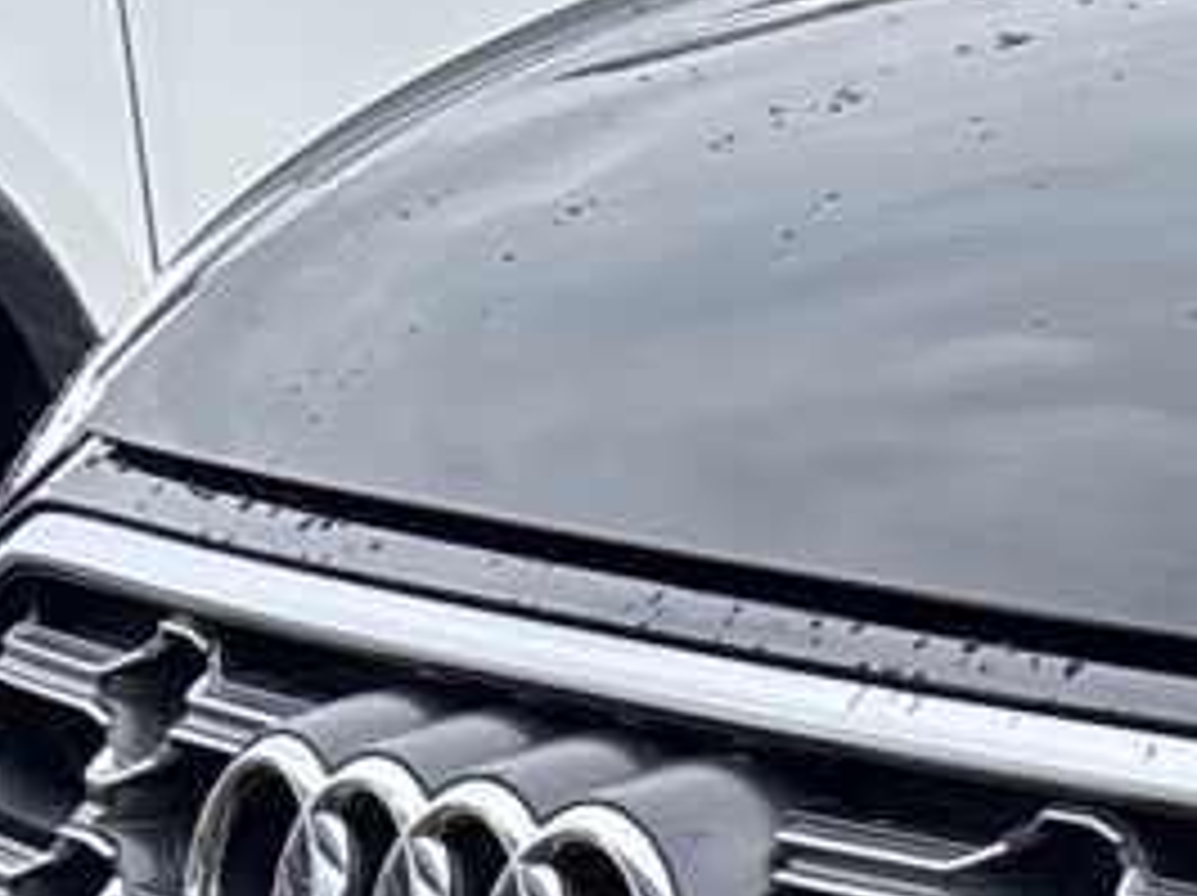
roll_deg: -0.2
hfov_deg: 8.7
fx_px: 6495
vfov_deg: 7.7
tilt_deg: -14.5
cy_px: 1414
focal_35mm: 188
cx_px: 3578
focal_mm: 5.96
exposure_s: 1/1047
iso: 50
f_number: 1.6
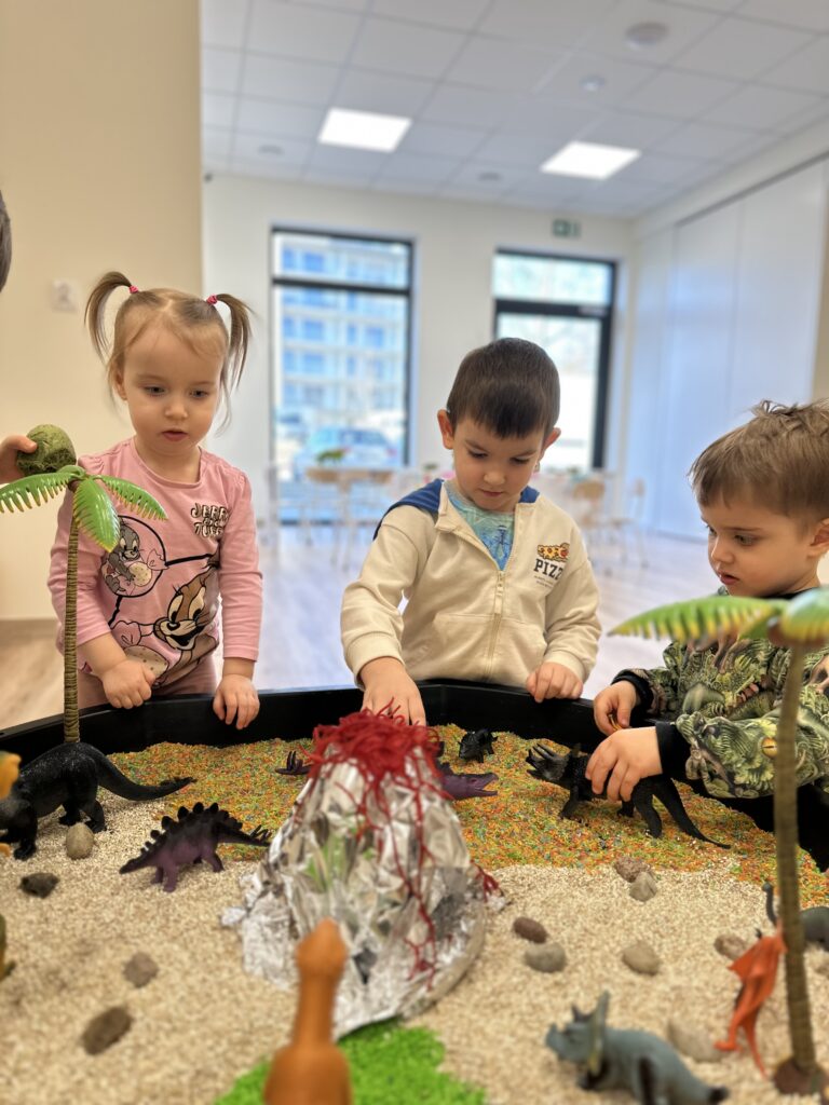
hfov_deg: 56.8
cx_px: 414
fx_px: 766
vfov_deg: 71.6
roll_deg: -2.7
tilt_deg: -6.5
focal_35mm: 24
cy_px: 552
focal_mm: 6.86
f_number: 1.78
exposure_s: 1/134
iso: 64
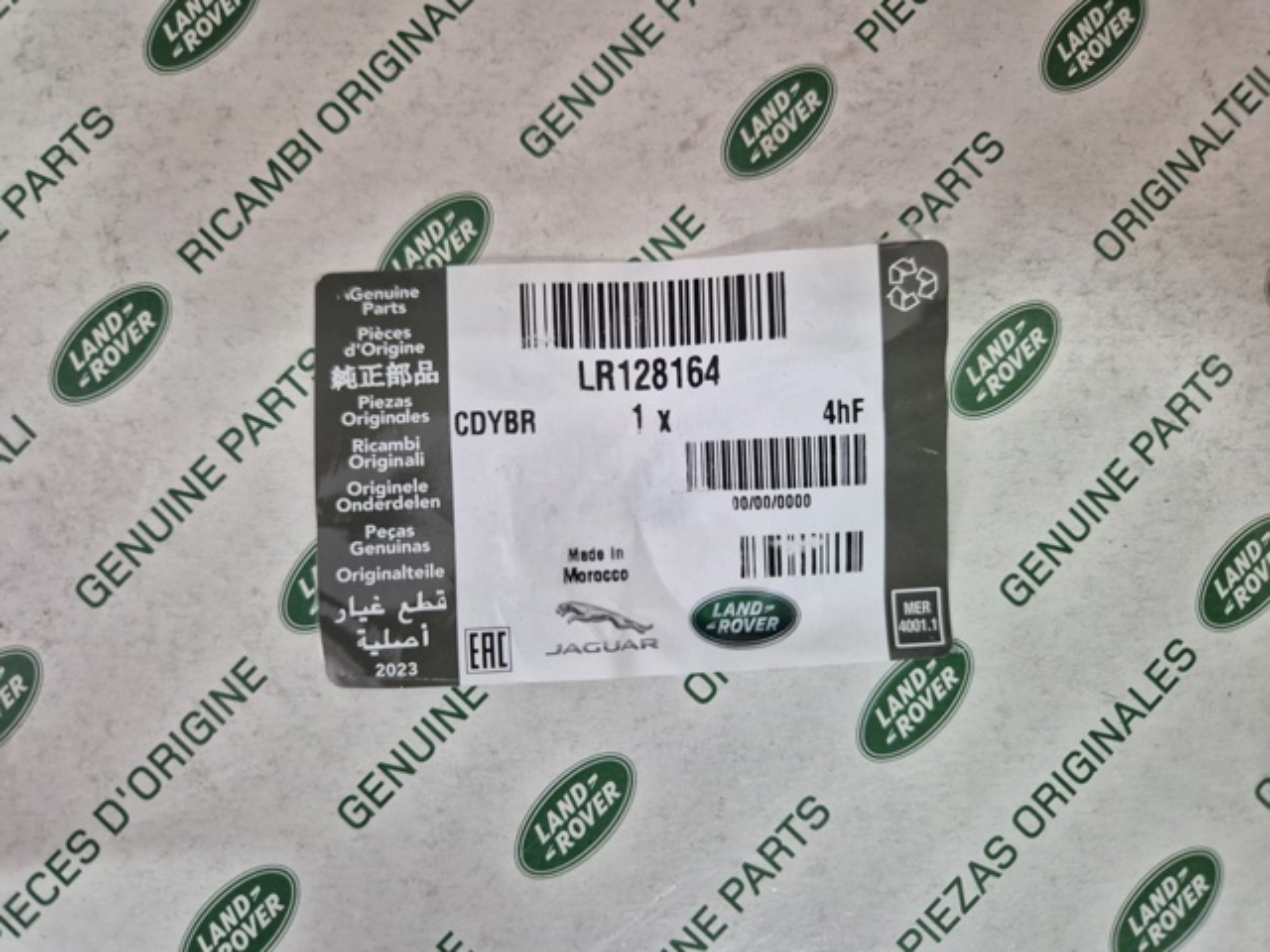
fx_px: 844
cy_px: 476
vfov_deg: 58.9
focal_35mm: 23
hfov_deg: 73.9
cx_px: 635
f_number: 1.8
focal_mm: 5.4
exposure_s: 1/100
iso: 500
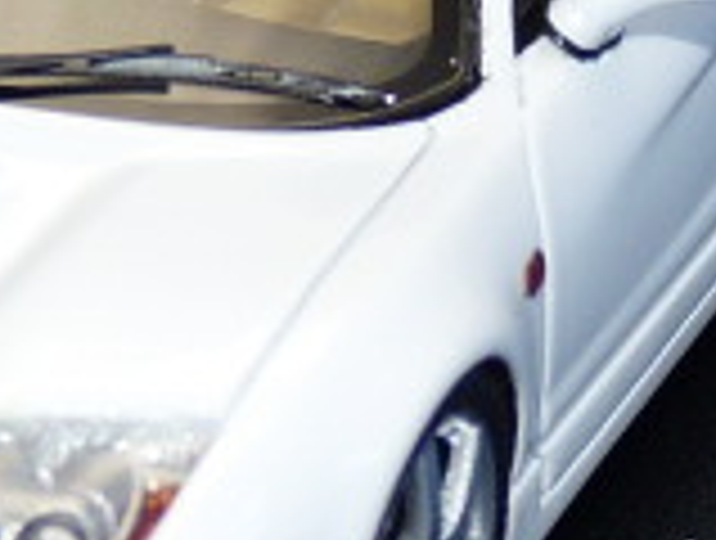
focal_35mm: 538
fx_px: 11153
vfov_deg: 2.8
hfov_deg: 3.7
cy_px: -14
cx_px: 50
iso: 100
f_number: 3.4
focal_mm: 13.3
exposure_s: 1/40
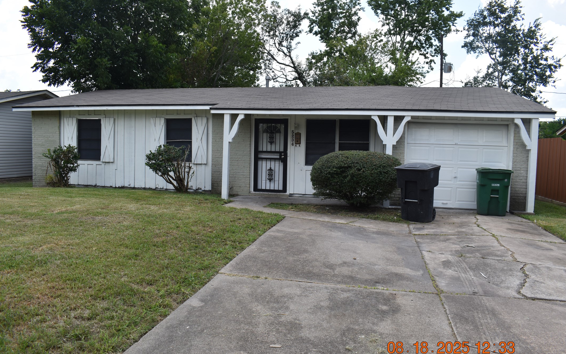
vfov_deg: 44.5
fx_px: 432
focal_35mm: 28
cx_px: 281
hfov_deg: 66.5
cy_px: 184
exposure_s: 1/250
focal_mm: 18
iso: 125
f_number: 8
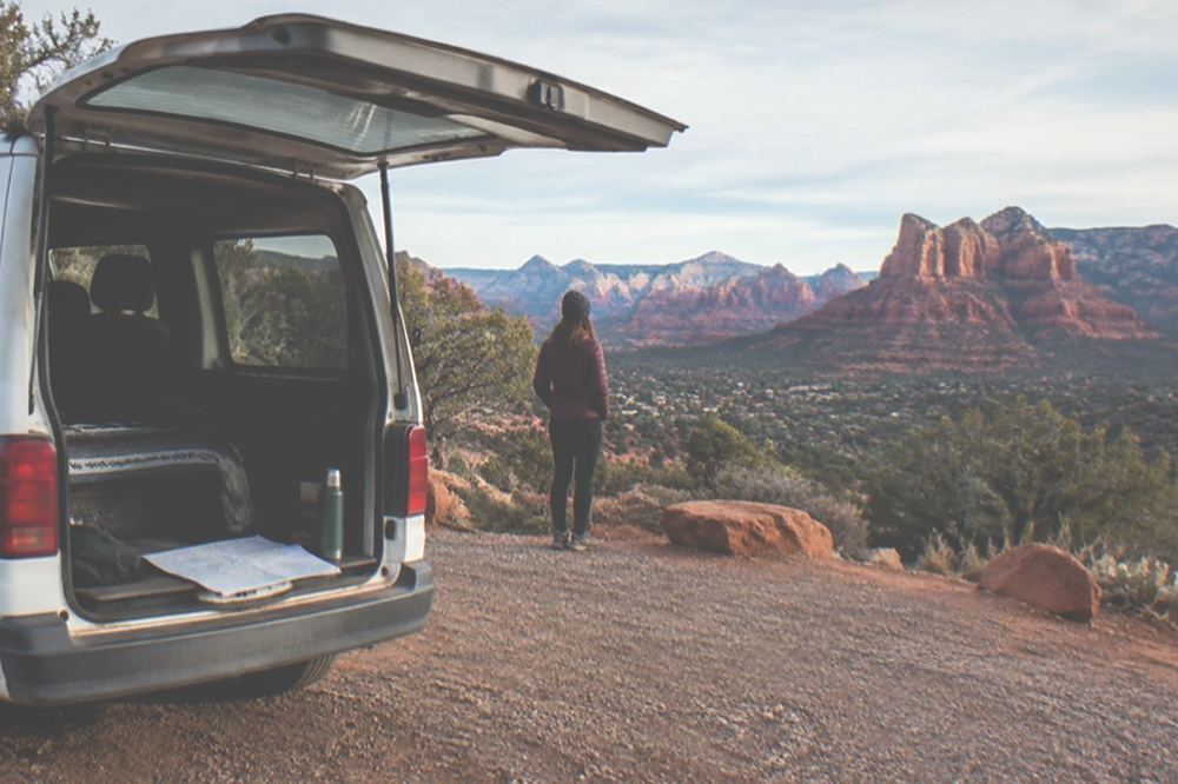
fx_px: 1145
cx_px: 589
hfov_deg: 54.5
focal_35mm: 35
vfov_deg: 37.8
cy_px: 392
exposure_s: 1/500
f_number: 7.1
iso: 400
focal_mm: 35
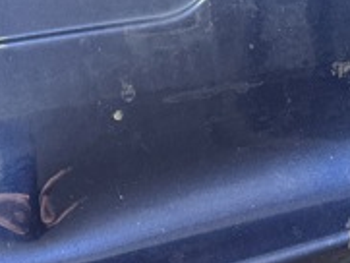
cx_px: 338
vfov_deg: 17.1
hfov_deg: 22.3
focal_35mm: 85
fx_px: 860
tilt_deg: -45.4
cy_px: 23
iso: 400
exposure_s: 1/50
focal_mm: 6.76
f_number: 1.78
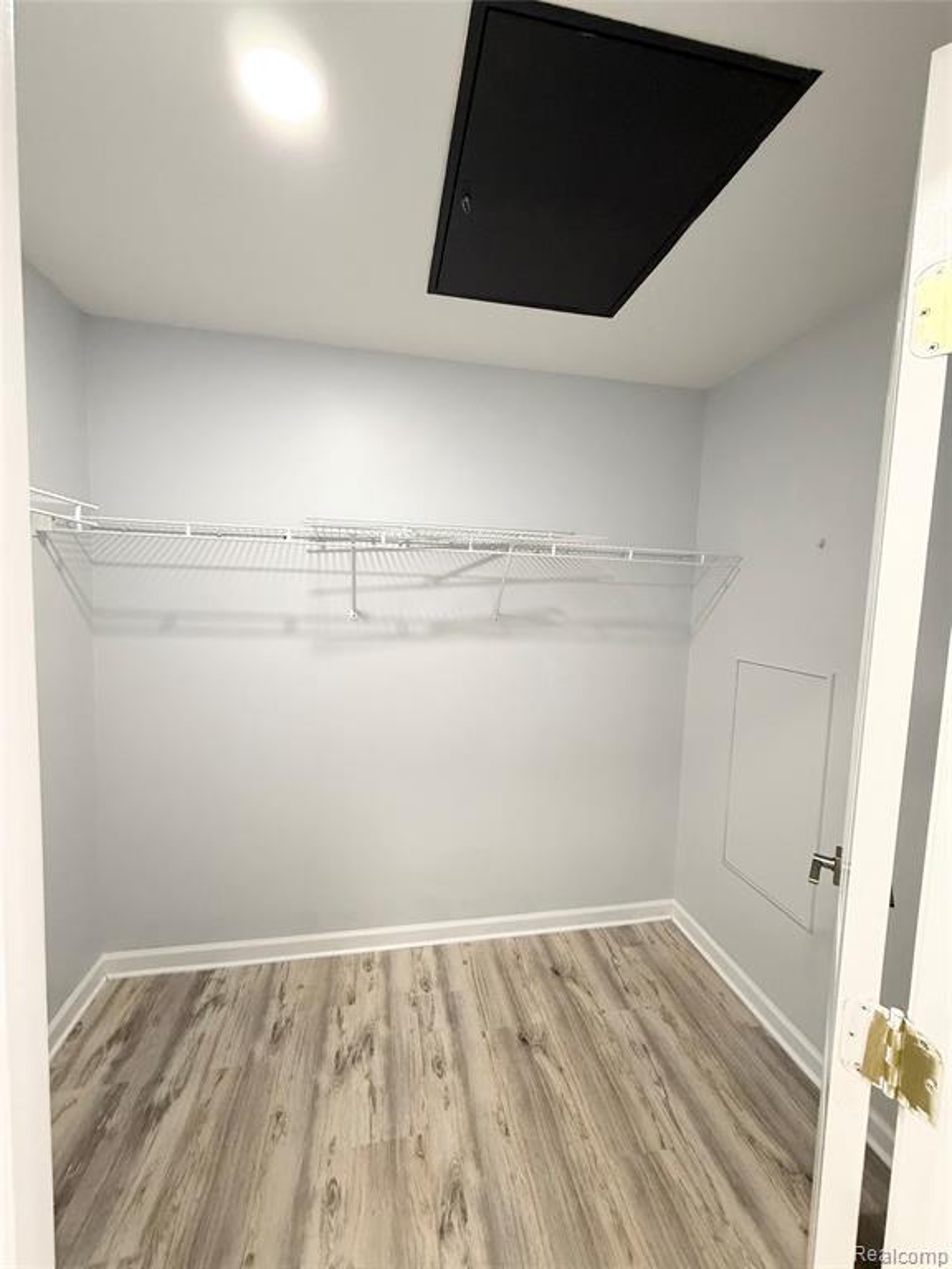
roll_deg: -2.1
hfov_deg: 85.7
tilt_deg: -4.5
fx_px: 513
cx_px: 476
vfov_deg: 102.1
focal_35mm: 14
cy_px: 634
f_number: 2.2
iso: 320
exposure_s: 1/120
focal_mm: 2.22
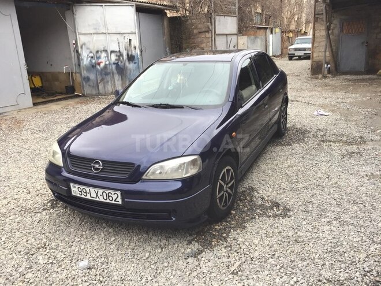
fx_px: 319
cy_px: 143
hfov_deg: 61.7
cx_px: 190
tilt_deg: -17.3
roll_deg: +3.1
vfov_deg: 48.2
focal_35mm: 29
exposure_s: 1/100
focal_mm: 4.15
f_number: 2.2
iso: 50
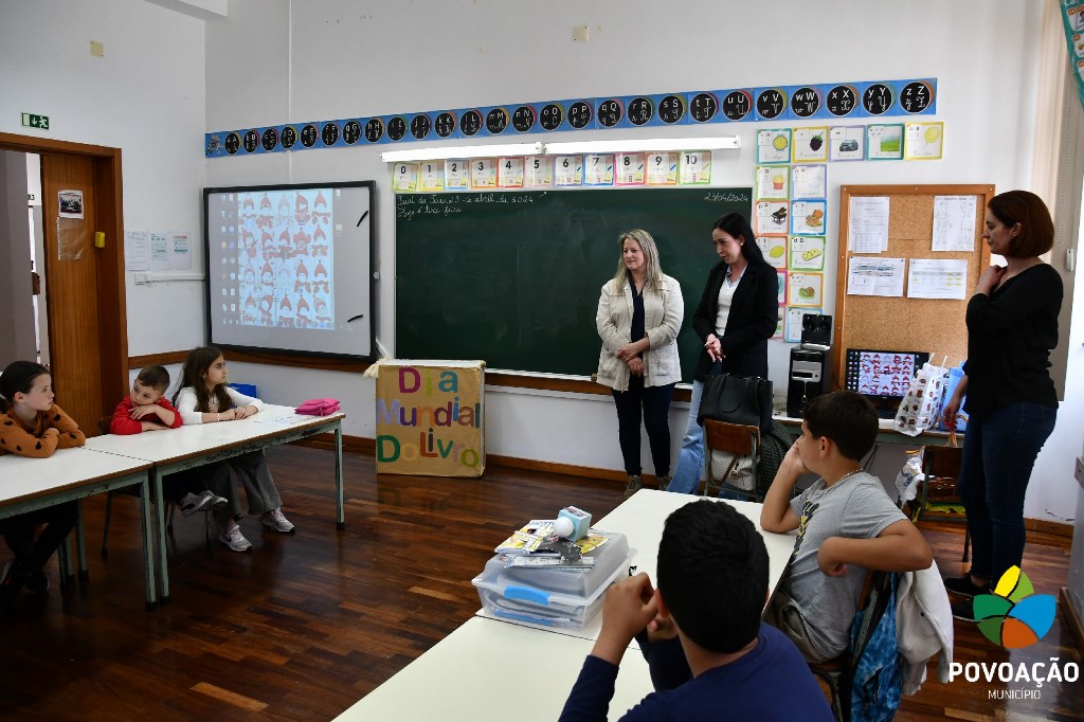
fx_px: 813
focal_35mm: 27
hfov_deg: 67.4
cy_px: 361
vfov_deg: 47.9
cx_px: 542
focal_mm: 18
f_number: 3.5
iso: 800
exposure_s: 1/200
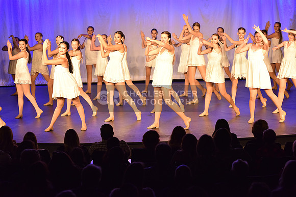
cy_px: 98
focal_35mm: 102
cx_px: 148
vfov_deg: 13.4
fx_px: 839
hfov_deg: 20.0
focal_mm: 102
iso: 2000
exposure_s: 1/250
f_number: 4
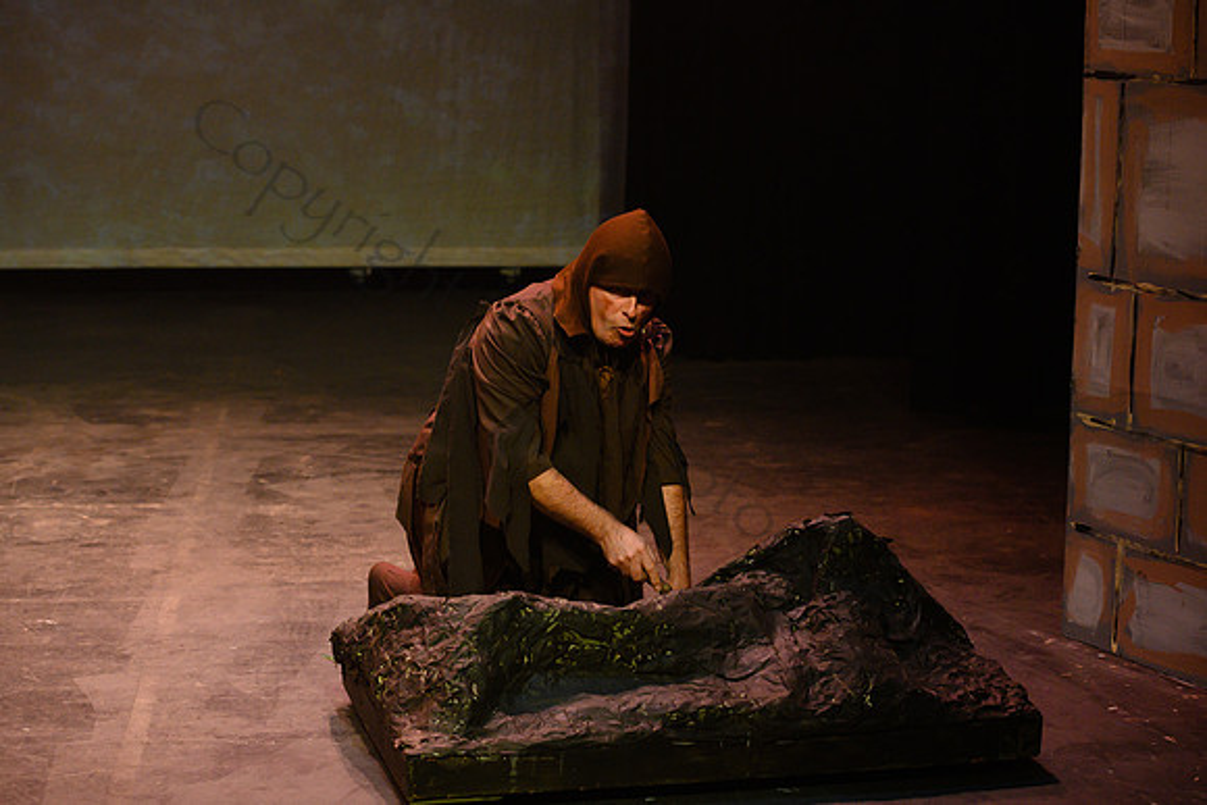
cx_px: 604
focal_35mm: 74
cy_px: 402
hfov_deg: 27.2
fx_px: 2498
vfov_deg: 18.3
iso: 1250
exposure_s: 1/160
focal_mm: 70
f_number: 3.5
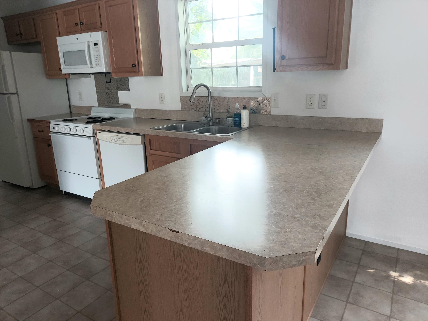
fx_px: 309
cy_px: 160
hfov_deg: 69.4
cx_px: 214
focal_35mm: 25
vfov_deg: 54.9
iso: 200
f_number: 2
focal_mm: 4.6
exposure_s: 1/60.2
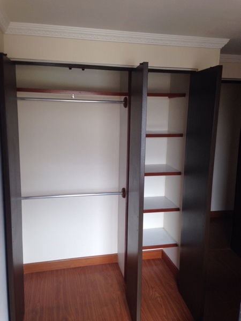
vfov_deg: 55.4
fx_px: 306
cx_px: 120
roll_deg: -0.9
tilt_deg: -10.2
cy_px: 160
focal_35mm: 33
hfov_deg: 42.9
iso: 50
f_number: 2.4
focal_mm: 4.12
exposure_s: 1/60
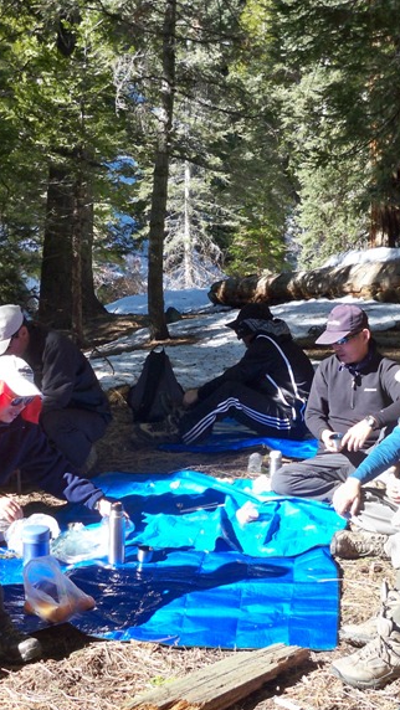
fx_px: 980
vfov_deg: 39.9
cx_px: 205
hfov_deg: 23.1
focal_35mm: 52
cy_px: 358
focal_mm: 6.3
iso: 64
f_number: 3.1
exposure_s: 1/200
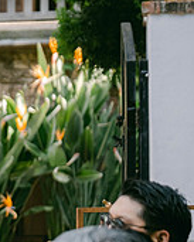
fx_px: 2797
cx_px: -207
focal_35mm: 390
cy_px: 271
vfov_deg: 4.9
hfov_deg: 3.9
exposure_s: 1/350
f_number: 2.8
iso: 320
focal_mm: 80.4
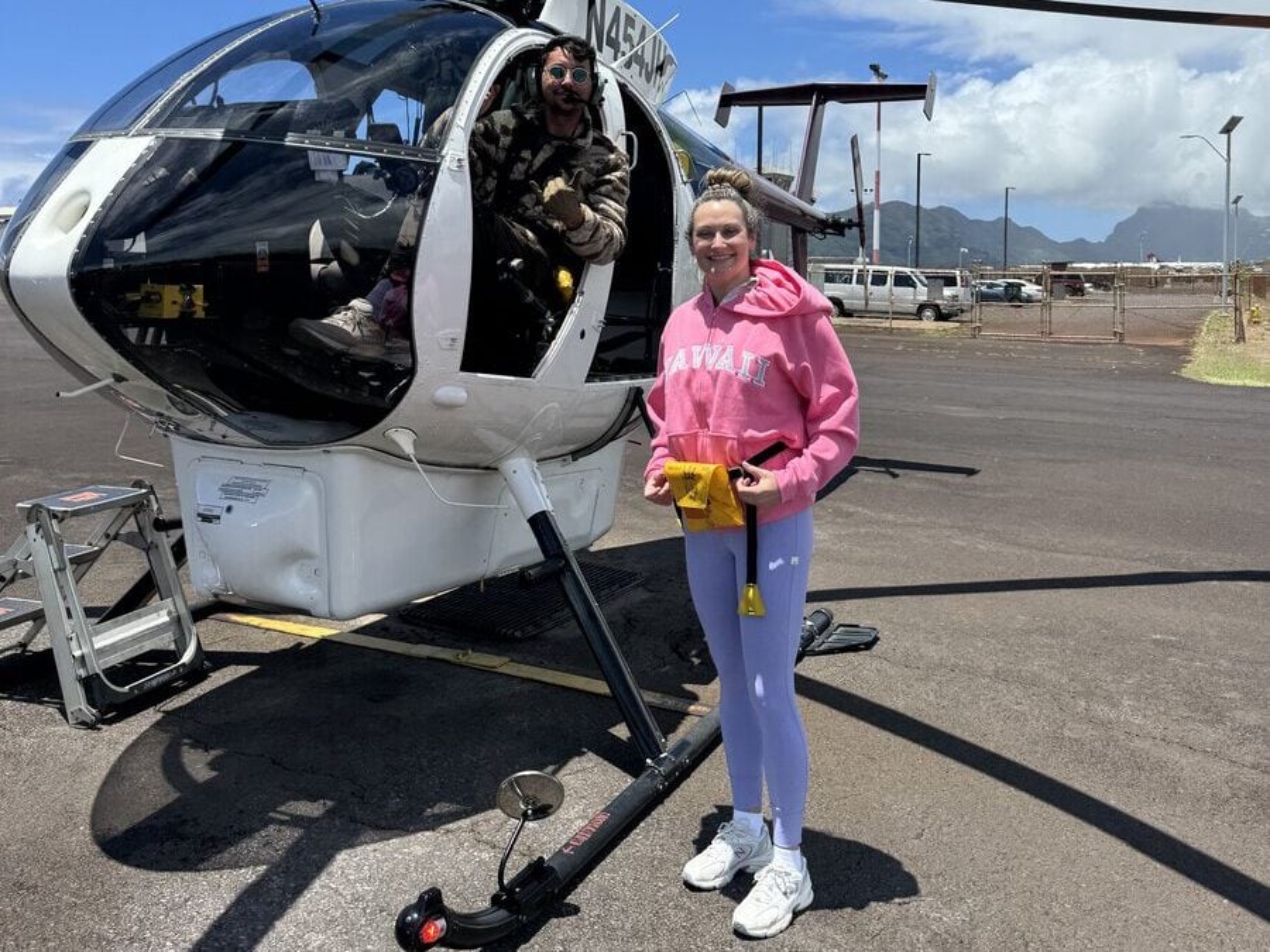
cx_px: 635
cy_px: 476
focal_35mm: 24
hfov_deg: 71.6
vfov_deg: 56.8
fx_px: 881
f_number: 1.78
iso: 80
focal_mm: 6.76
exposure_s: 1/4608
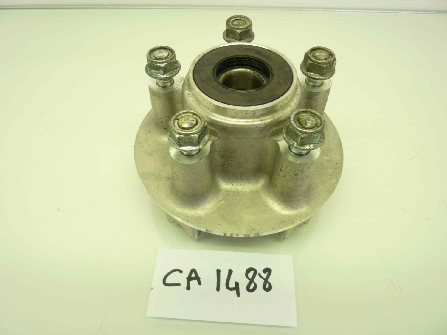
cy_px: 168
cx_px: 224
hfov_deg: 69.4
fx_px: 323
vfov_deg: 54.9
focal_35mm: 25
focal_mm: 4.1
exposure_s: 1/25
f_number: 3.3
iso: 80
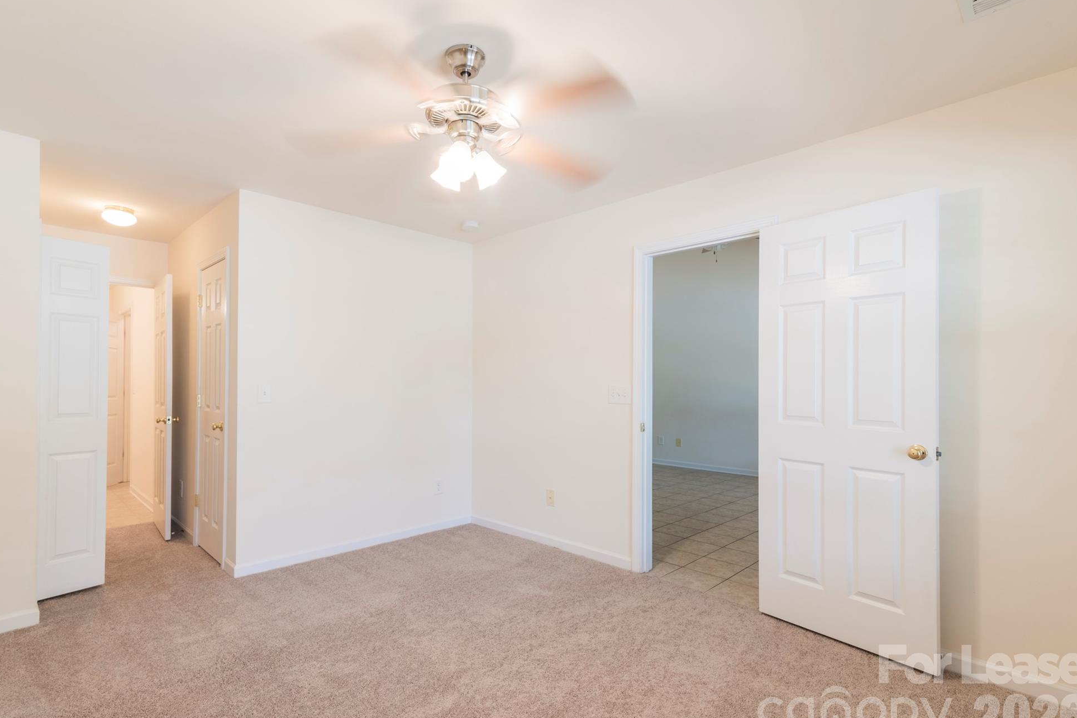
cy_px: 373
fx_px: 509
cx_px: 522
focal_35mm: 17
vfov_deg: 70.4
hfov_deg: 93.2
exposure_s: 1/2
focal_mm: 16
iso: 200
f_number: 13
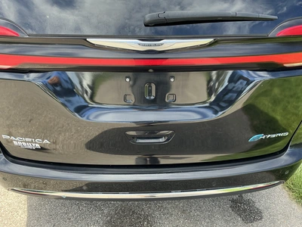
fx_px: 244
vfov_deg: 49.7
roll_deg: +0.1
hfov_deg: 63.4
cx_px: 151
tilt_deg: -30.8
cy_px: 114
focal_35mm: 28
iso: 32
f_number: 1.8
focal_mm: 3
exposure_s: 1/172
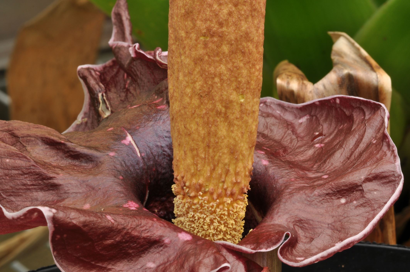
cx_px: 205
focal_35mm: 158
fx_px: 1791
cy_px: 136
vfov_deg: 8.7
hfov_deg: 13.1
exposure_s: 2
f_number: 22
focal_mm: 105
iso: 200
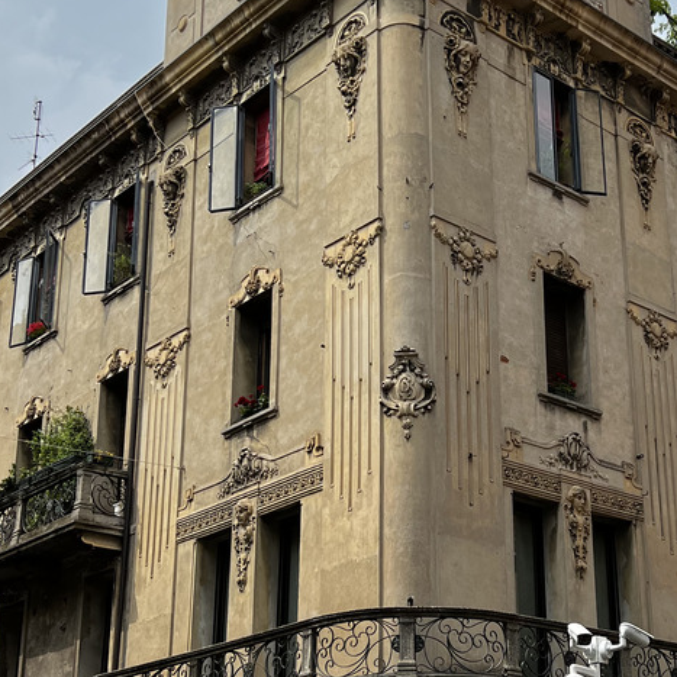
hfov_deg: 28.8
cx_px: 484
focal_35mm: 59
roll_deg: +1.0
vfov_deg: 29.0
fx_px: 1305
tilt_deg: +19.8
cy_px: 419
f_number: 1.5
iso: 50
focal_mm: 5.7
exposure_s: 1/4831
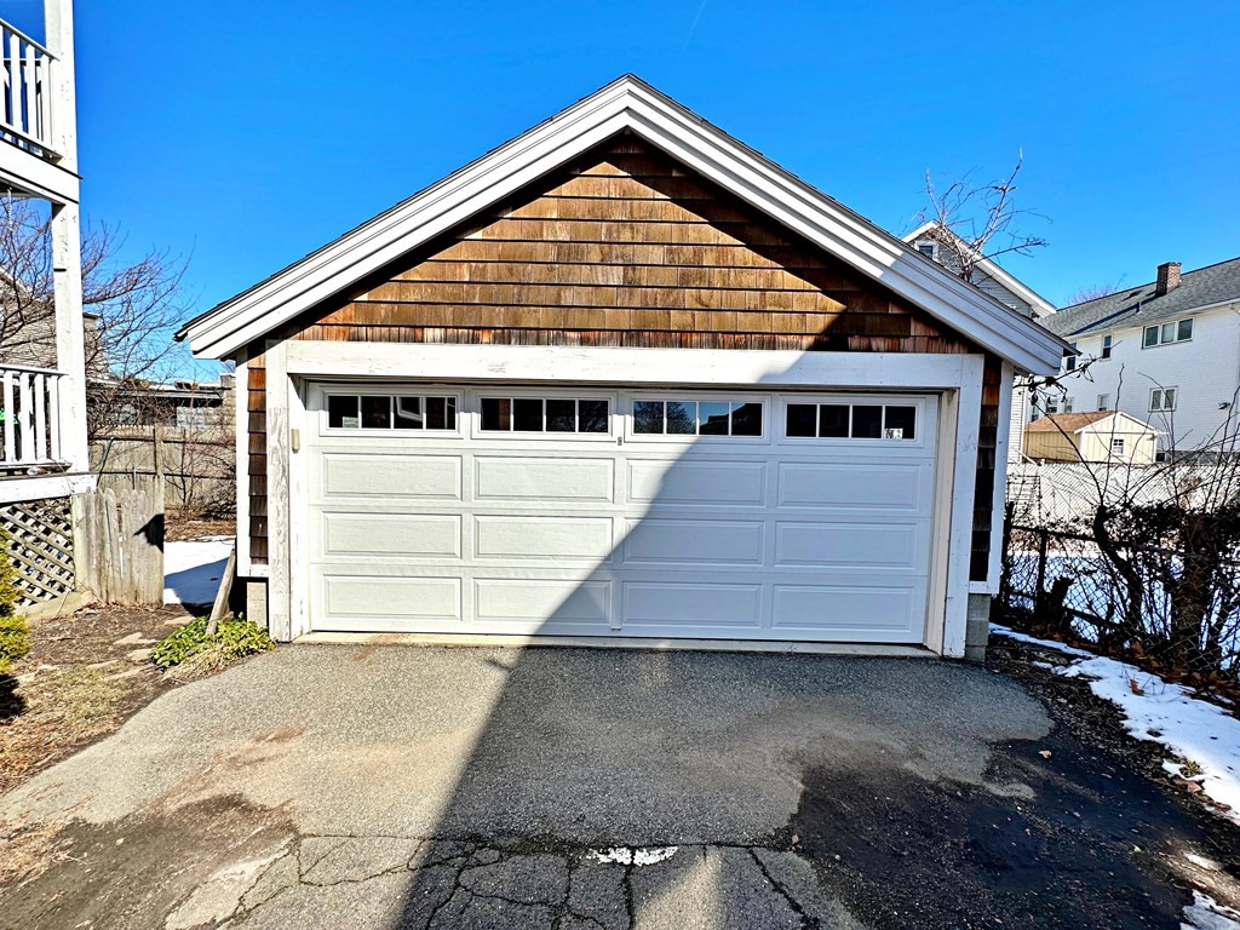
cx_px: 620
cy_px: 465
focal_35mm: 14
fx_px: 502
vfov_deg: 85.7
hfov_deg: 102.1
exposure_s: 1/807
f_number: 2.2
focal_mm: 2.22
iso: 40
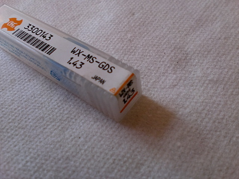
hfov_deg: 52.6
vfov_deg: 40.7
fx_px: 242
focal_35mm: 35
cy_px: 90
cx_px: 120
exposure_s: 1/60
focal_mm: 6.3
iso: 100
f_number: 3.1
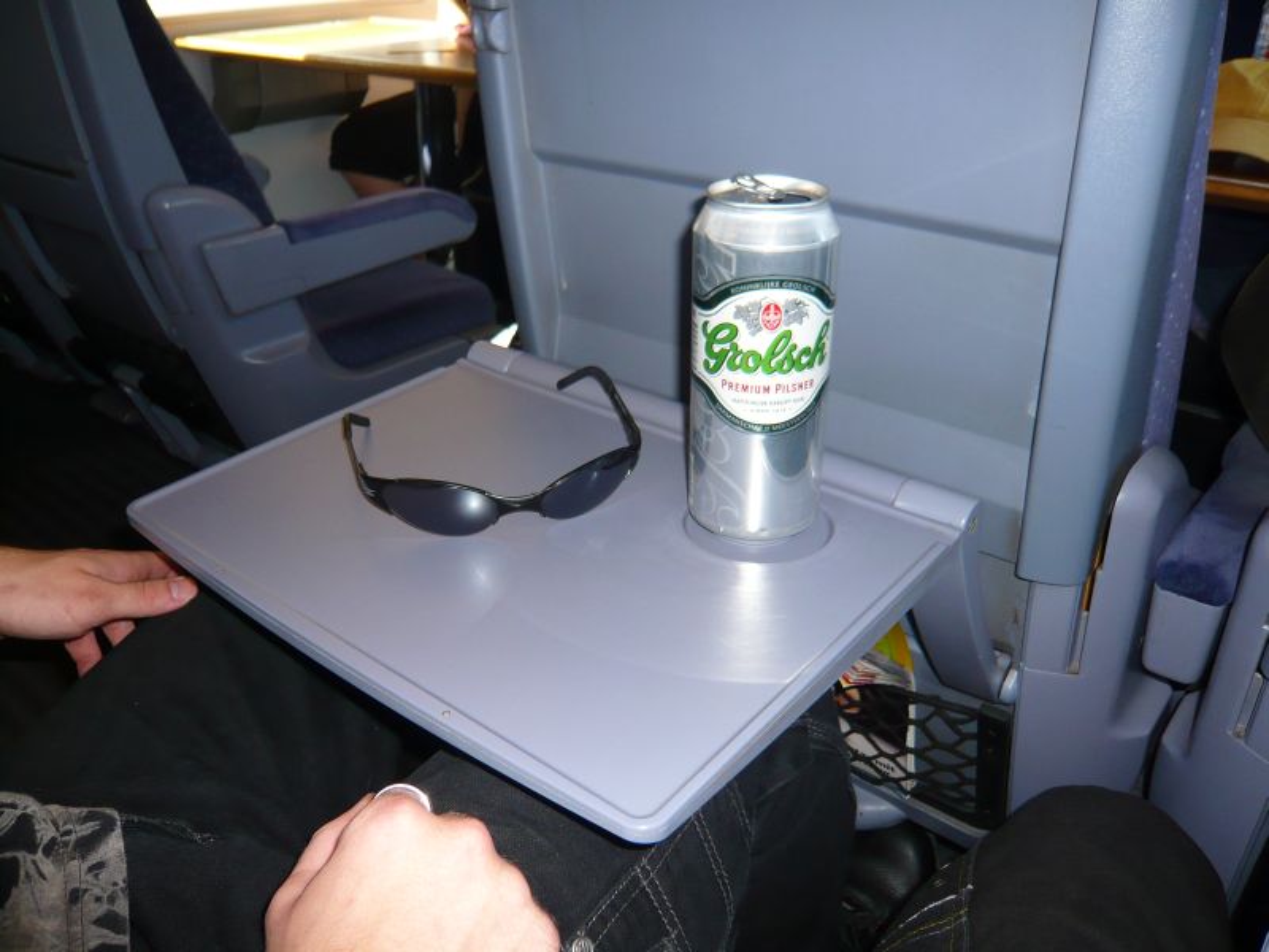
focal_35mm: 28
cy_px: 476
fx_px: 1026
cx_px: 634
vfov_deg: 49.7
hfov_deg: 63.4
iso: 100
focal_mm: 4.6
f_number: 2.8
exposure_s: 1/30
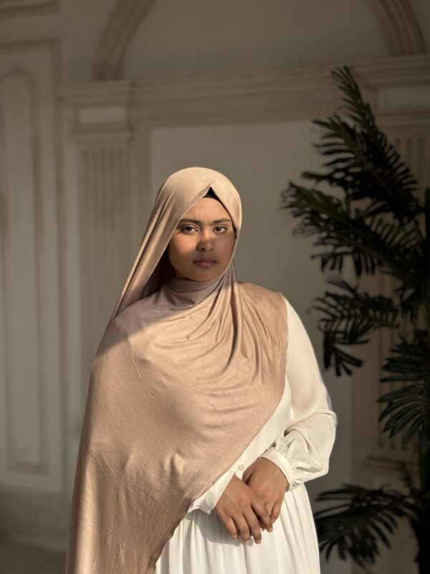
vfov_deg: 39.7
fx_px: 795
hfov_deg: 30.3
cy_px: 287
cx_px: 215
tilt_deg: -5.6
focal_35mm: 48
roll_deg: +0.2
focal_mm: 6.76
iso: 64
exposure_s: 1/3257
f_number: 1.78
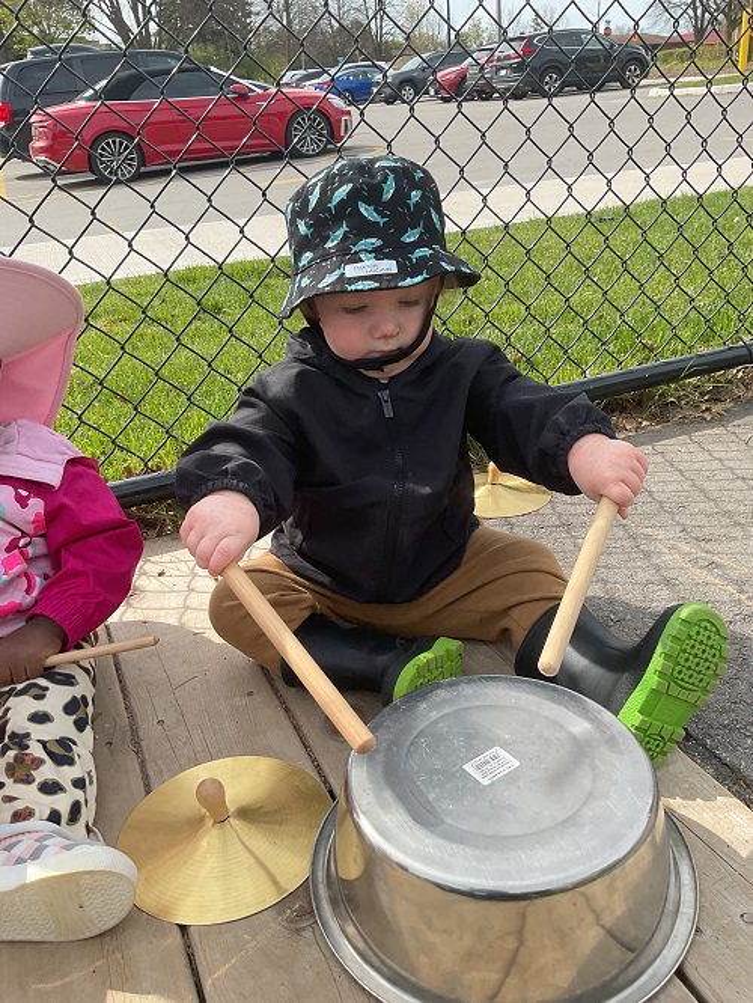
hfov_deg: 48.3
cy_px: 502
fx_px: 841
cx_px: 376
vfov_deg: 61.6
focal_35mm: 29
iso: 16
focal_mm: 3
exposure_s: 1/978
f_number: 1.8
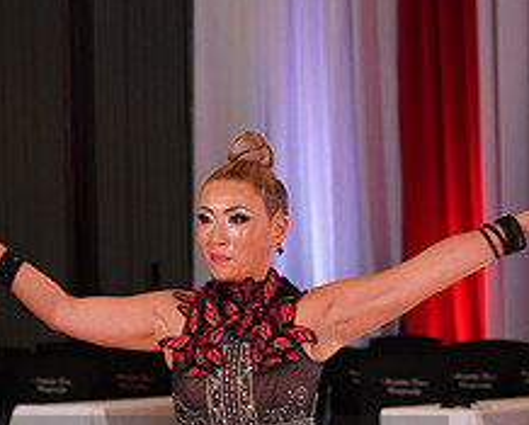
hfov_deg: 7.4
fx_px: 4107
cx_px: 115
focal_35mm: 262
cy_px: 498
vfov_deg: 5.9
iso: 1600
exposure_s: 1/160
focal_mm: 105
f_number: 5.6
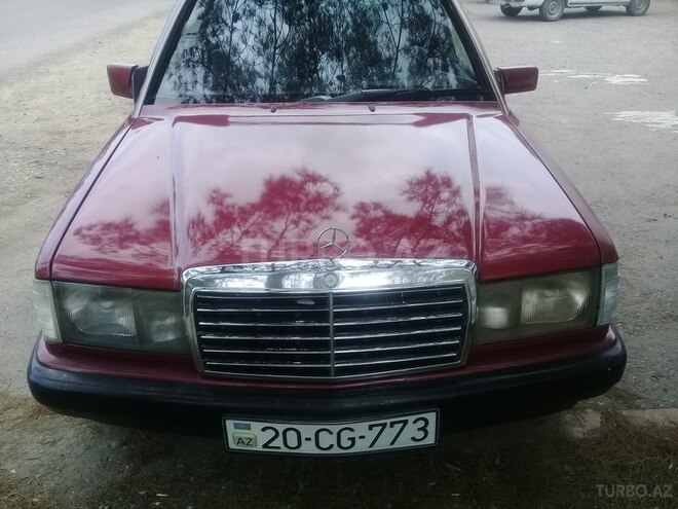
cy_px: 254
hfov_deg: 58.4
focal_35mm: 31
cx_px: 339
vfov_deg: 45.4
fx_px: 607
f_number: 2.2
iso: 50
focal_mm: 3.3
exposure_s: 1/300
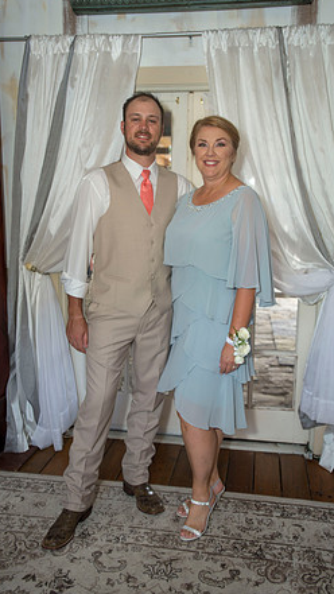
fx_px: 504
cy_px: 294
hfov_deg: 36.6
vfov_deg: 61.0
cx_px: 181
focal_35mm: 32
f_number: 3.2
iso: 200
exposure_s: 1/60
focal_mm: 30
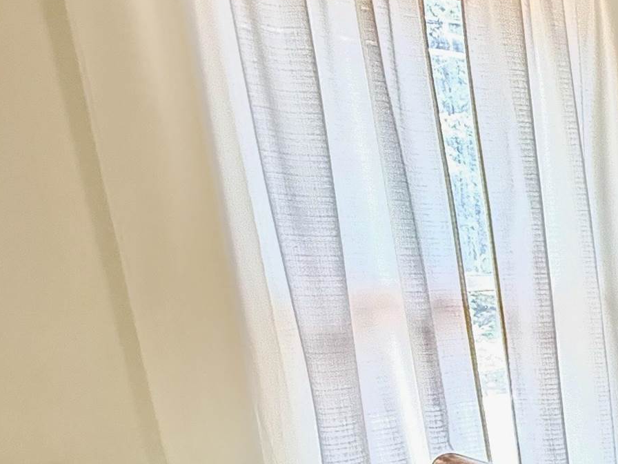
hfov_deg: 27.3
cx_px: 930
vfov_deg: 28.1
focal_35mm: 48
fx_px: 857
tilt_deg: -15.6
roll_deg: -1.0
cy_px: 487
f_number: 2.2
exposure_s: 1/60
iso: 250
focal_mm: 2.22
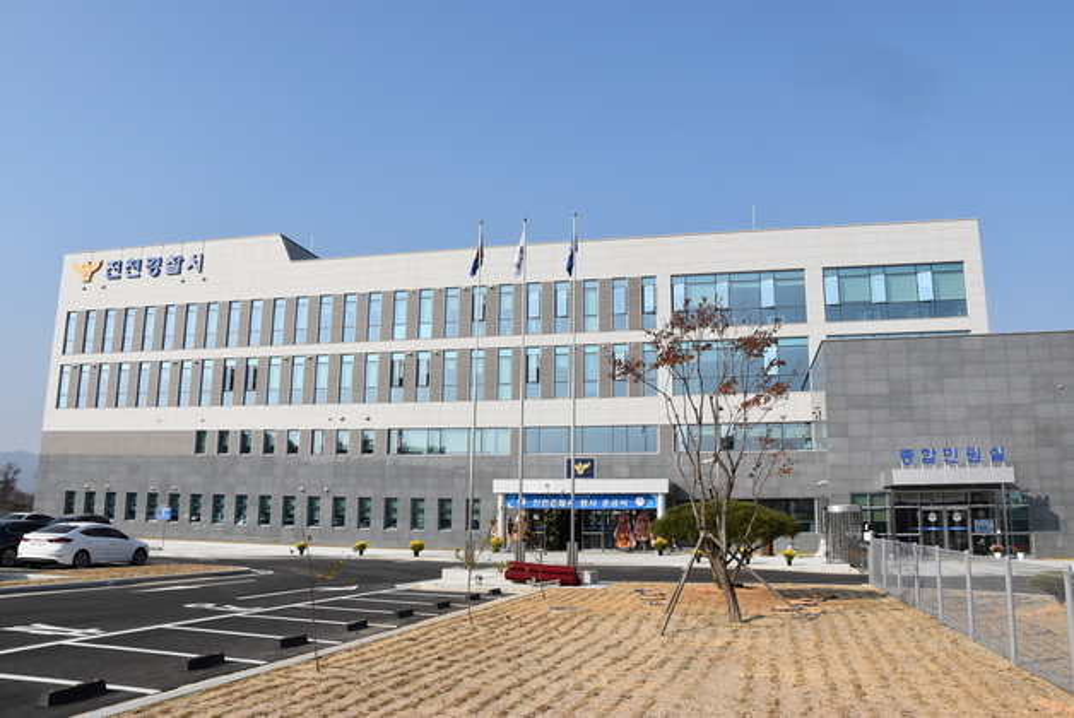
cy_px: 359
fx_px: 806
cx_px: 537
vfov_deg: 48.0
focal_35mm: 27
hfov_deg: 67.3
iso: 200
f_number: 10
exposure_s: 1/400
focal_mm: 18
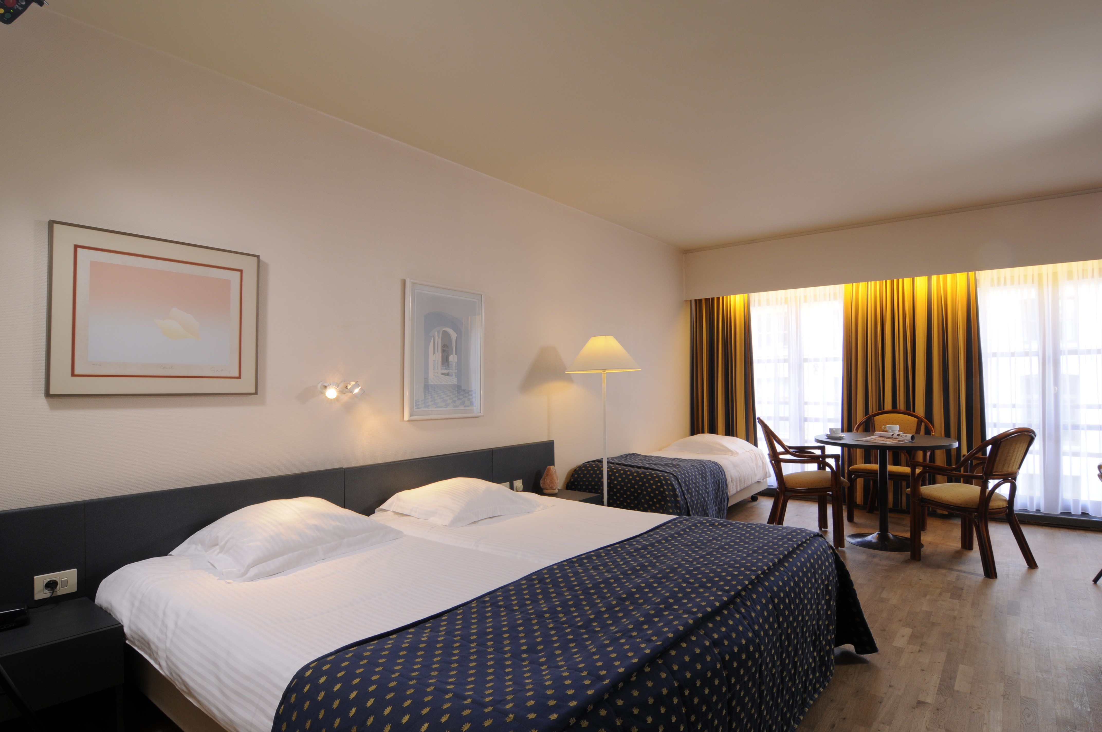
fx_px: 550
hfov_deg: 90.1
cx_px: 551
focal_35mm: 18
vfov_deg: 67.2
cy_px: 366
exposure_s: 1/6
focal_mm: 12
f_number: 11
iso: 200
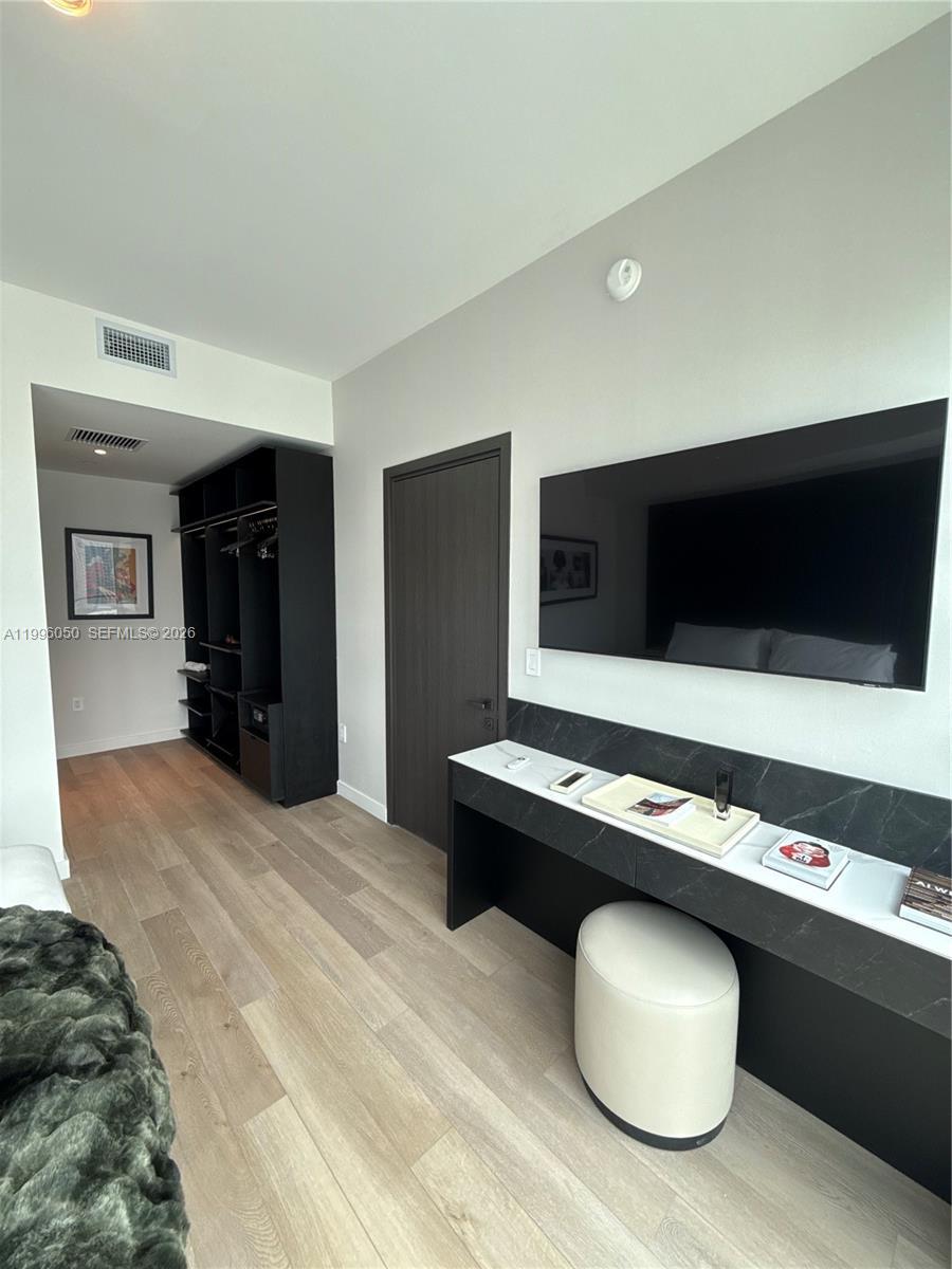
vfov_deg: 102.1
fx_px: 513
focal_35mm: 14
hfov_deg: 85.7
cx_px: 476
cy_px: 634
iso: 80
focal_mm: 2.22
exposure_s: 1/120
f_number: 2.2
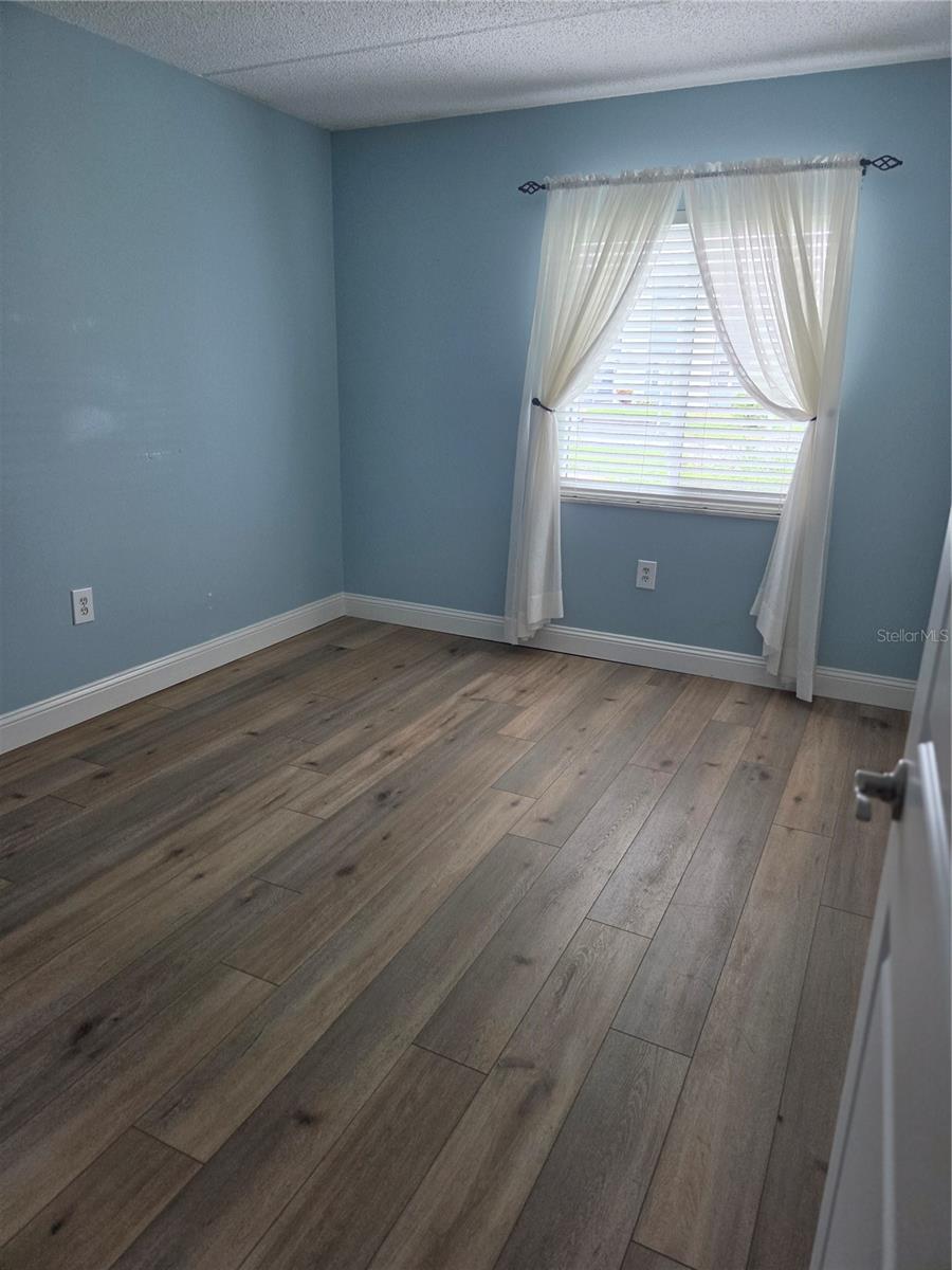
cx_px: 476
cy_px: 635
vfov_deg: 73.9
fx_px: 843
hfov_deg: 58.9
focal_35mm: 23
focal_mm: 5.4
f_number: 1.8
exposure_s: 1/120
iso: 250
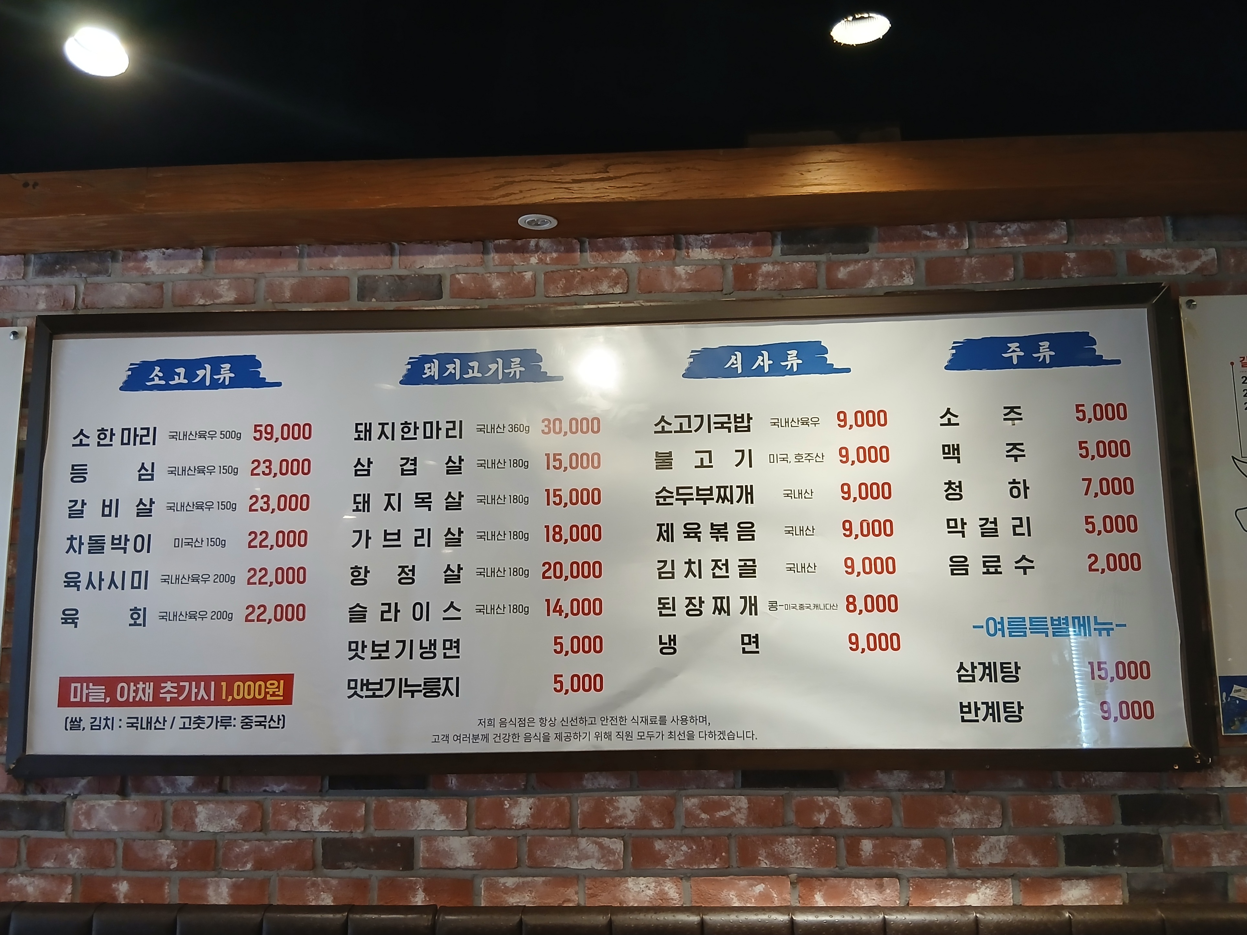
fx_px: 937
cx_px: 624
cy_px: 468
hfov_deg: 67.3
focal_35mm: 26
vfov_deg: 53.1
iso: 200
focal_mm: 3.98
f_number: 1.8
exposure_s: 1/40.2
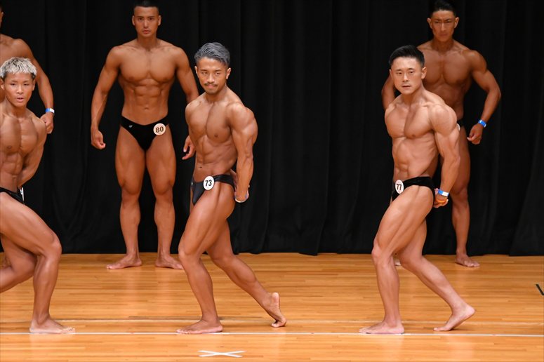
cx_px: 272
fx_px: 4305
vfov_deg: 4.8
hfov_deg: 7.2
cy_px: 181
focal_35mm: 285
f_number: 5.6
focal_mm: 190
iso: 4000
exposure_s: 1/400
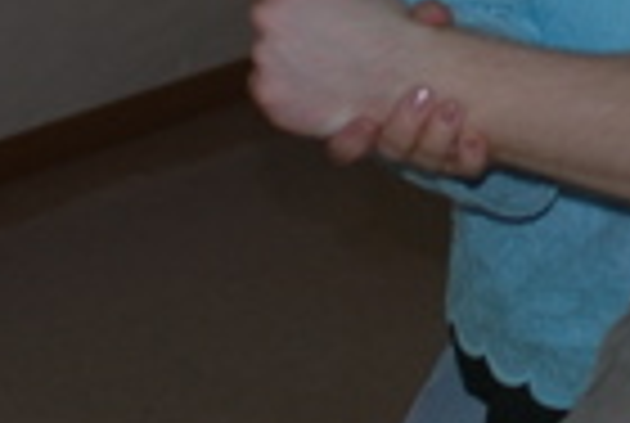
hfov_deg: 6.8
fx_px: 5259
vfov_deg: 4.6
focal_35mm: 300
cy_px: -137
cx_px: 774
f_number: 2.8
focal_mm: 35
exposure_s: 1/8
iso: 100
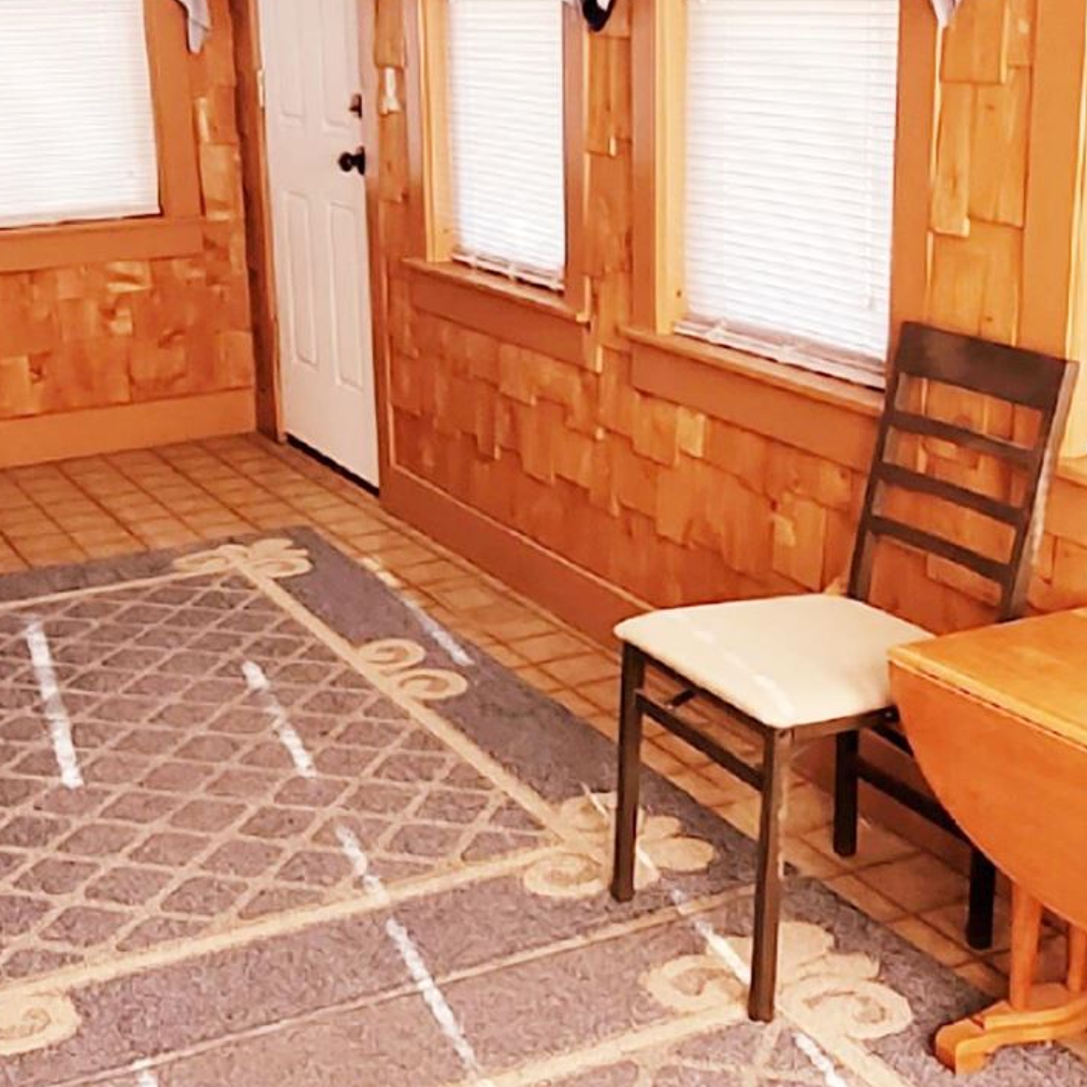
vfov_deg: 34.0
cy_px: 533
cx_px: 477
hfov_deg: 34.0
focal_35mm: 50
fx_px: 1776
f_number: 2.2
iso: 160
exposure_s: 1/60.2
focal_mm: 1.74
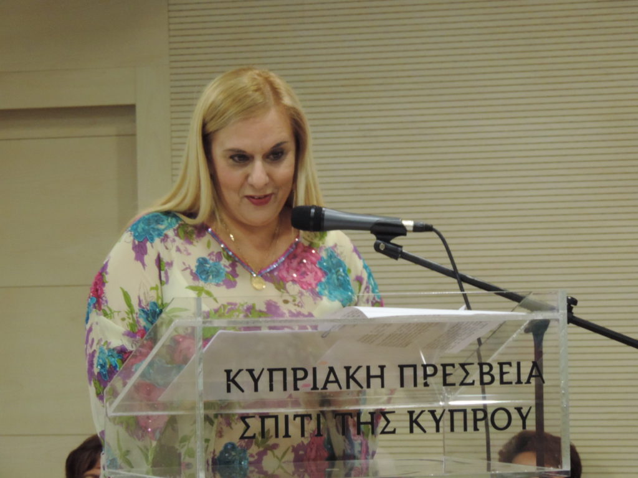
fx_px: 3133
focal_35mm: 170
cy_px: 239
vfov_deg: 8.7
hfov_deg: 11.6
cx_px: 319
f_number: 4.5
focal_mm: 30.3
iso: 800
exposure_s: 1/30
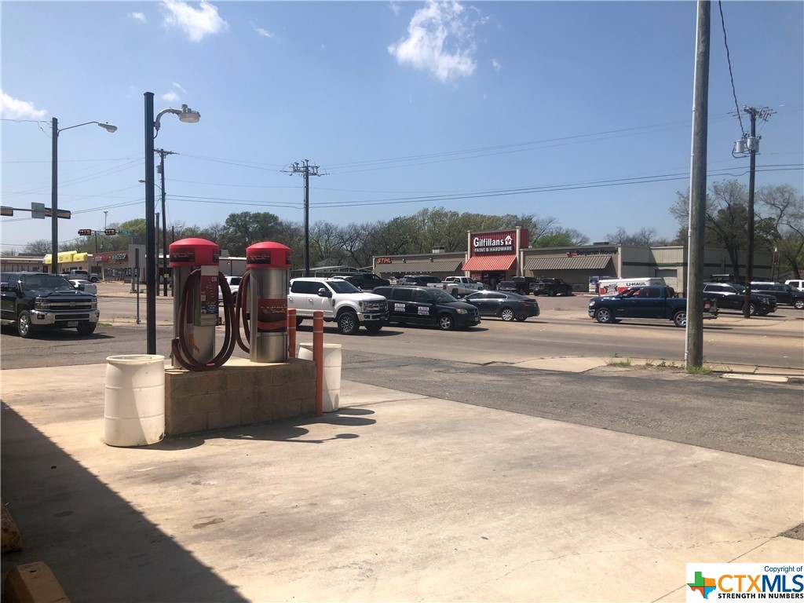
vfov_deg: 49.7
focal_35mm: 28
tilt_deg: -1.7
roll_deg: +0.9
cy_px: 302
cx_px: 402
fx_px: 650
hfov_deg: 63.4
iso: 25
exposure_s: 1/3040
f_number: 1.8
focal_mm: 3.99
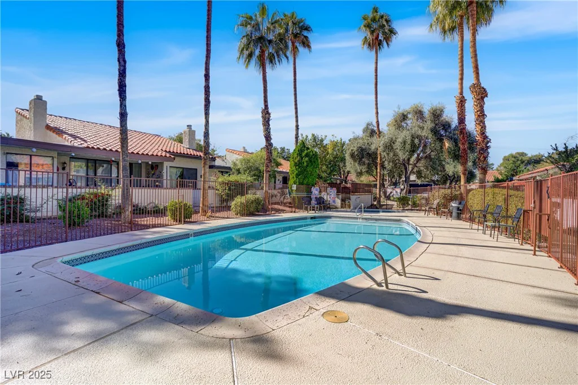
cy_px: 192
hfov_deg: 93.3
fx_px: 273
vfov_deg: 70.5
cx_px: 289
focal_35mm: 17
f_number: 8
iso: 400
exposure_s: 1/1250
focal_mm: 17
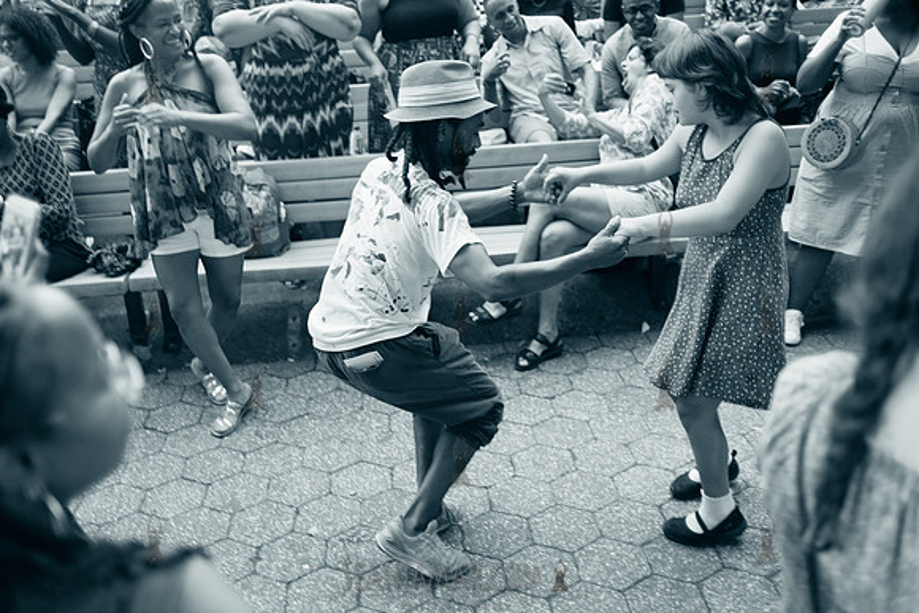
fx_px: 894
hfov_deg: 54.4
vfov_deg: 37.9
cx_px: 460
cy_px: 306
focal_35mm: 35
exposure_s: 1/125
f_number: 2
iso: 1250
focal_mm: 35
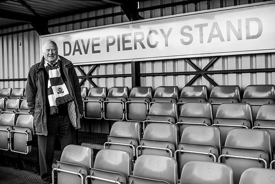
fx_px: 382
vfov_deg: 27.0
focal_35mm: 50
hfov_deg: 39.6
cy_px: 92
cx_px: 138
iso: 50
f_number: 2.8
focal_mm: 50
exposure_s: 1/160
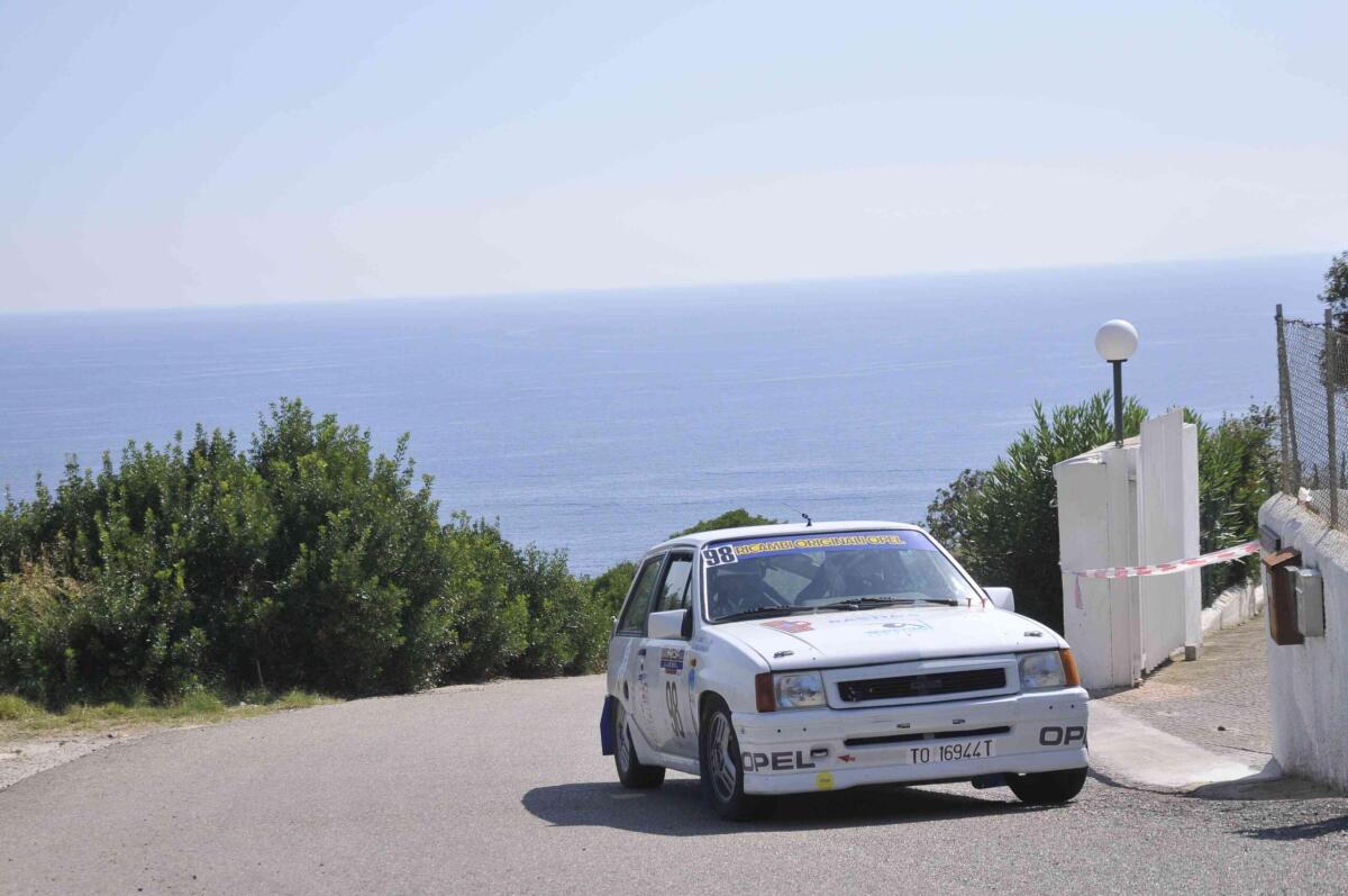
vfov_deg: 22.6
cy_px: 448
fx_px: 2244
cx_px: 674
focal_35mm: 60
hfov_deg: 33.4
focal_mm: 40
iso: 280
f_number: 5.6
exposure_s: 1/1600
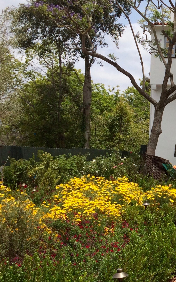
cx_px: 312
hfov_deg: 15.6
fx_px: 553
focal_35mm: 72
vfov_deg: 28.6
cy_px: 131
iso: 32
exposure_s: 1/3425
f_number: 2.2
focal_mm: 4.15
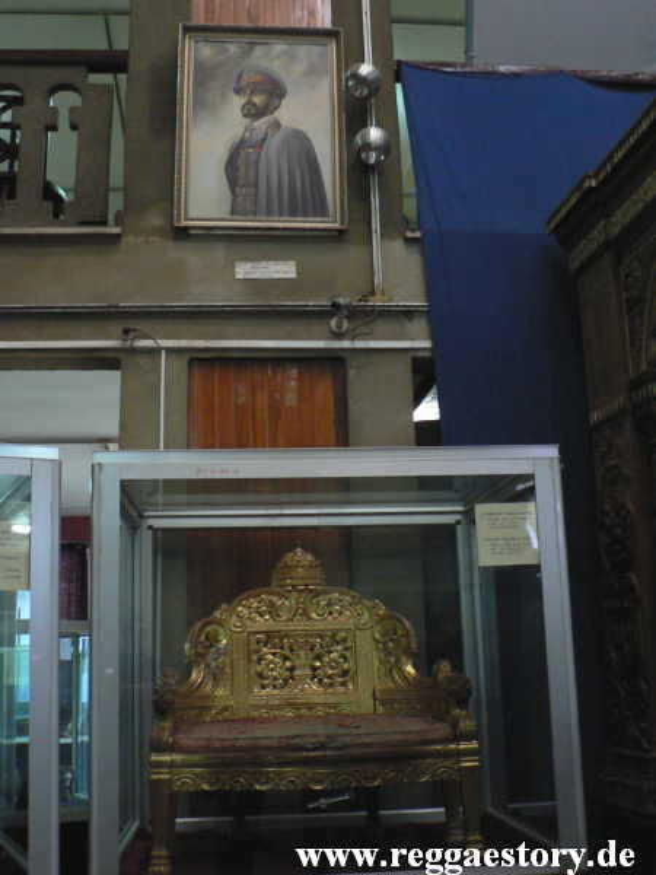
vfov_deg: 52.6
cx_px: 328
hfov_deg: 40.7
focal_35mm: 35
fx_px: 884
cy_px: 438
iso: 200
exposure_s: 1/4
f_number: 2.8
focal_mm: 6
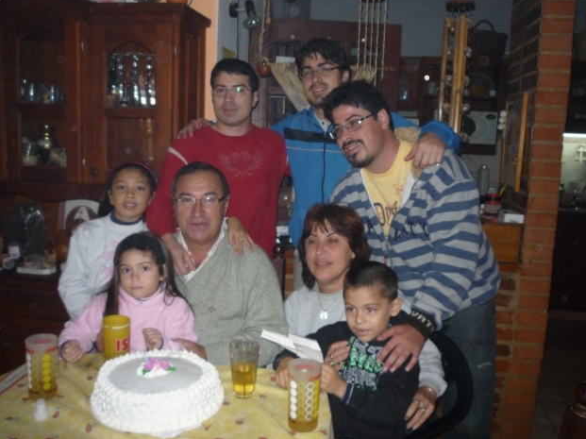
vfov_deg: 42.9
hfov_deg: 55.4
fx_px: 558
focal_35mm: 33
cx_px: 286
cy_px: 214
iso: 100
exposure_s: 1/30
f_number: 3.3
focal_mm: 5.2
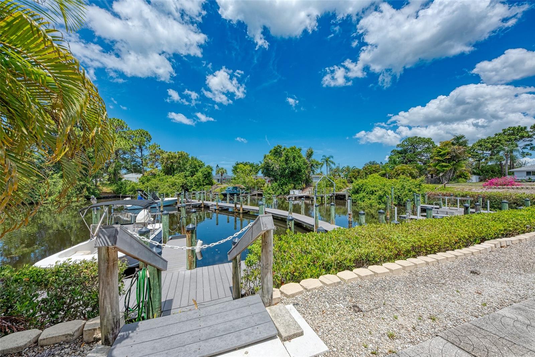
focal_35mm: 13
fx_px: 193
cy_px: 178
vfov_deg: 85.4
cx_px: 268
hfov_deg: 108.3
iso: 400
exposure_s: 1/250
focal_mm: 13
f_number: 7.1
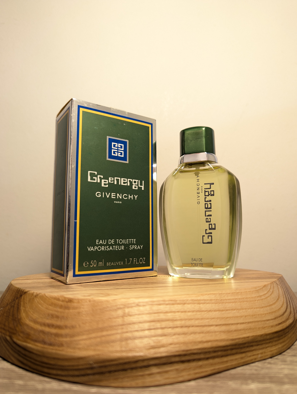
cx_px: 148
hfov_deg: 56.9
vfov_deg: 71.5
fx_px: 274
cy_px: 197
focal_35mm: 24
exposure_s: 1/90
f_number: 1.85
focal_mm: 6.81
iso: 152
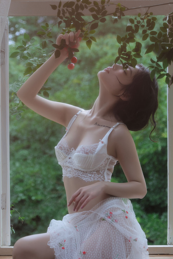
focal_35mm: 96
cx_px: 94
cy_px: 134
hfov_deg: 14.3
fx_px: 692
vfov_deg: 21.2
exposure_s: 1/400
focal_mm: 73
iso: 800
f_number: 4
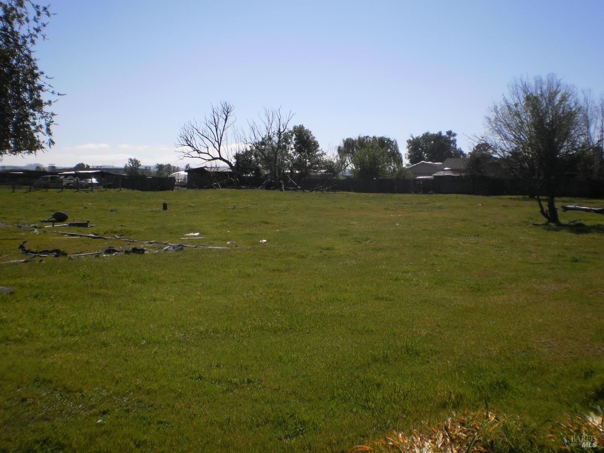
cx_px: 302
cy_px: 226
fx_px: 628
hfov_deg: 51.4
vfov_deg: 39.7
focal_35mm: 36
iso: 100
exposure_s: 1/1600
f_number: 4.6
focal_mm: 6.3
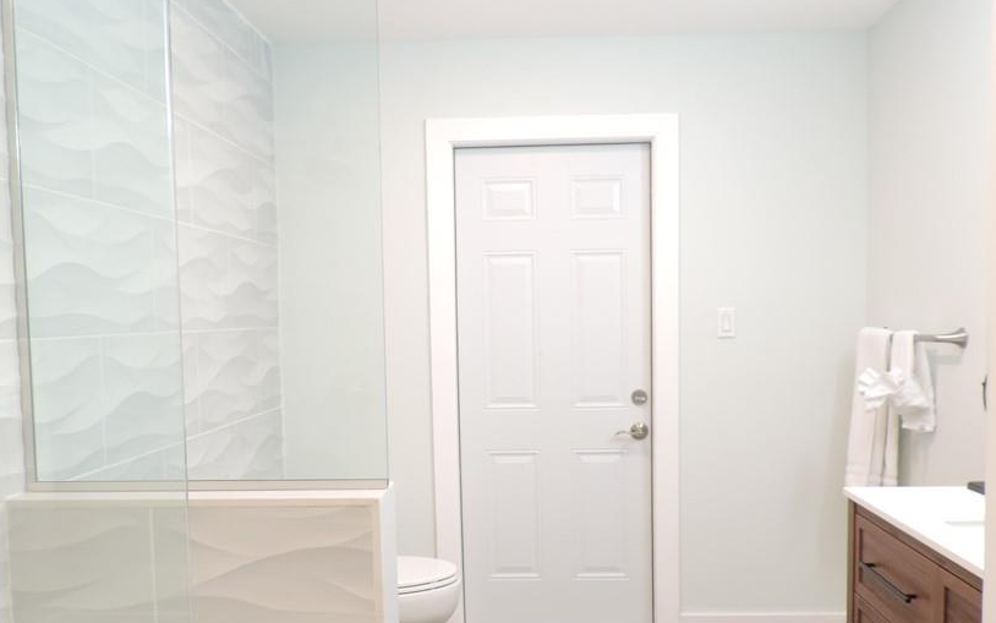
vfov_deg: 39.3
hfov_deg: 59.6
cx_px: 511
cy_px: 376
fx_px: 869
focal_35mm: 32
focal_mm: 4.3
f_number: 3
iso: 400
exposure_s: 1/30
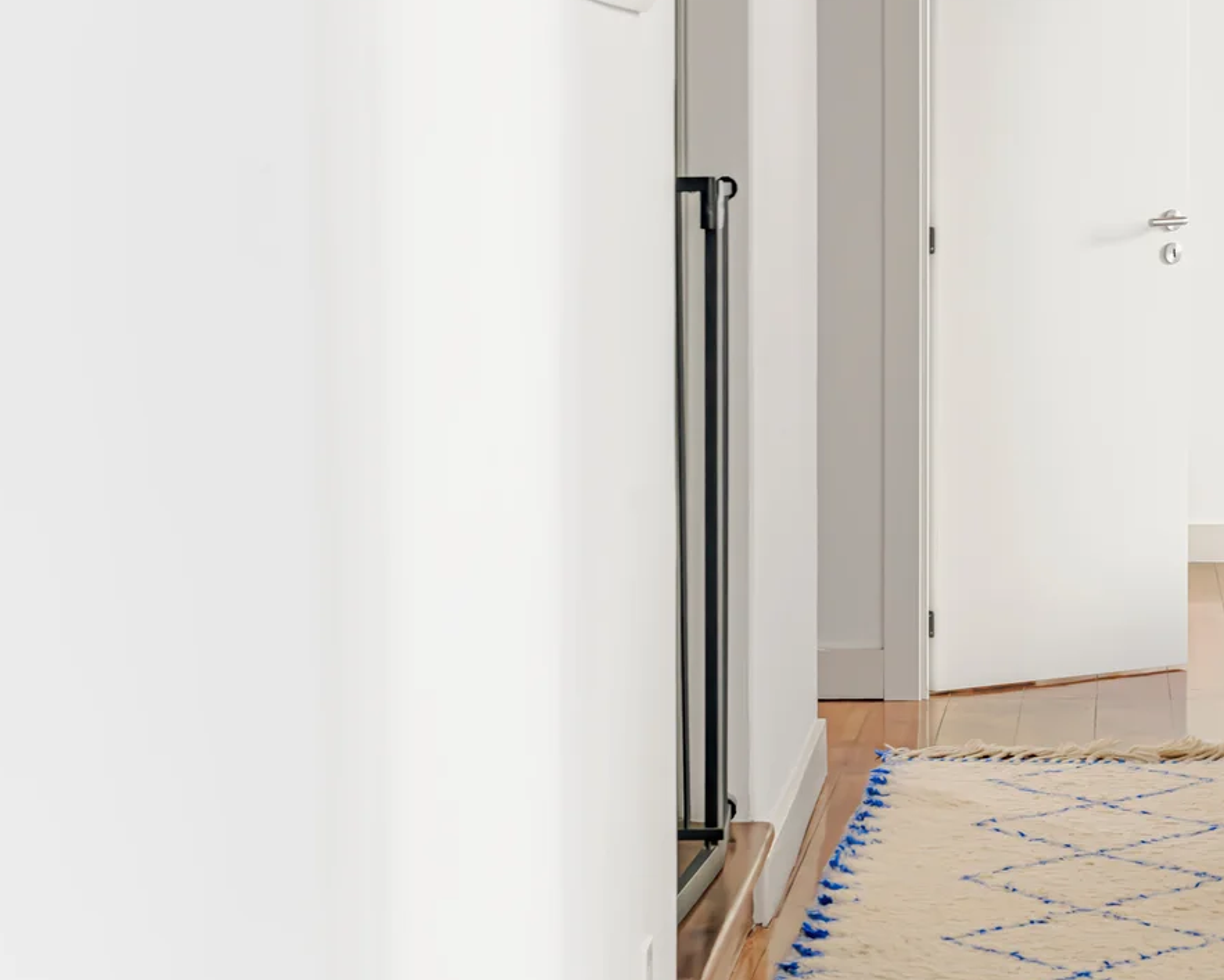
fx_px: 3696
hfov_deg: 18.6
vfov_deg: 15.0
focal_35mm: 102
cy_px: 245
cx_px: 1035
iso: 2000
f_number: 8
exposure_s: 1/50
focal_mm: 50
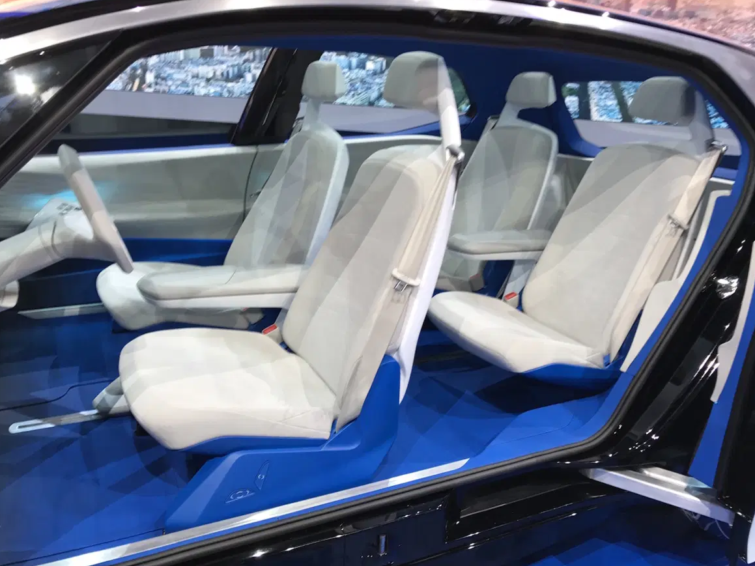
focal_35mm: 29
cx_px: 386
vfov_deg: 48.2
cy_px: 276
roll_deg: -2.3
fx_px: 632
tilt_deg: -14.9
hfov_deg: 61.7
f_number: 1.8
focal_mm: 3.99
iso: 25
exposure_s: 1/62
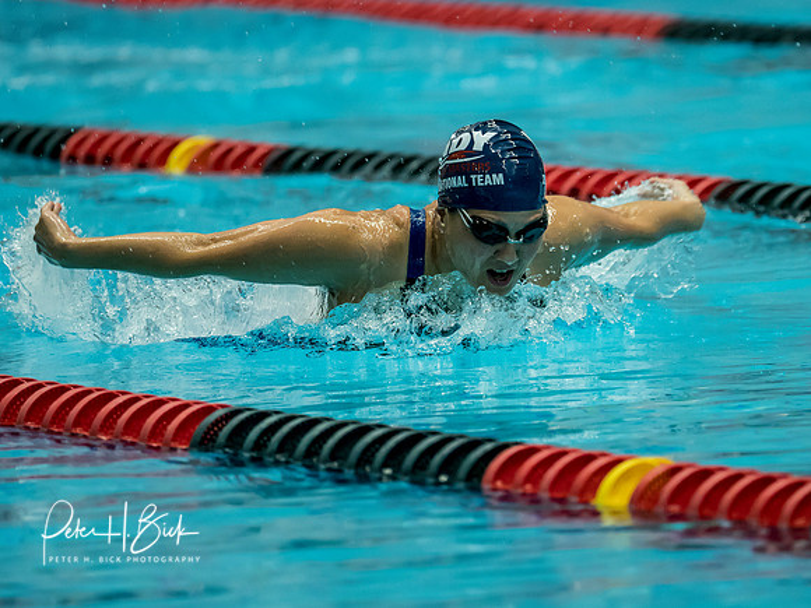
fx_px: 11732
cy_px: 270
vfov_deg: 3.0
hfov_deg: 4.0
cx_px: 464
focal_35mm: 501
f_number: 2.8
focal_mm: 200
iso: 2500
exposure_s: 1/1000
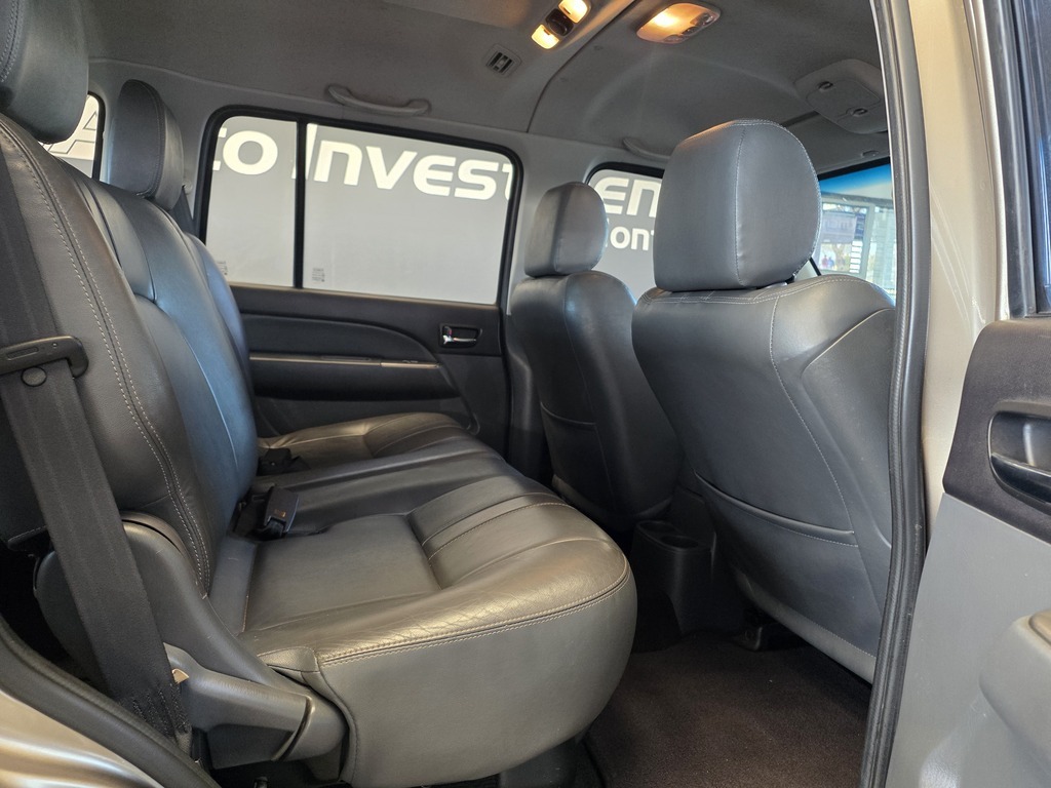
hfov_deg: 73.9
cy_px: 394
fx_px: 698
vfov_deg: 58.9
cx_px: 526
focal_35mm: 23
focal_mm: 6.25
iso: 320
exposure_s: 1/100
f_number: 1.7
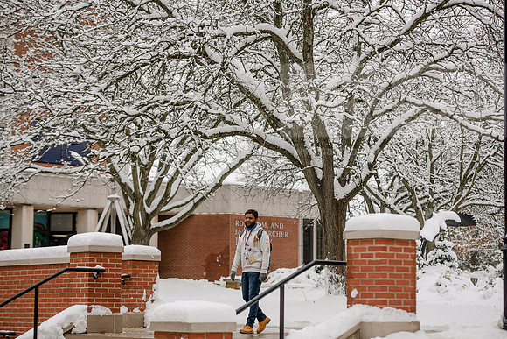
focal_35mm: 90
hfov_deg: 22.6
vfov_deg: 15.2
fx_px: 1268
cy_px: 170
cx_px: 254
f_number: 3.5
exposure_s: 1/400
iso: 64
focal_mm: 90
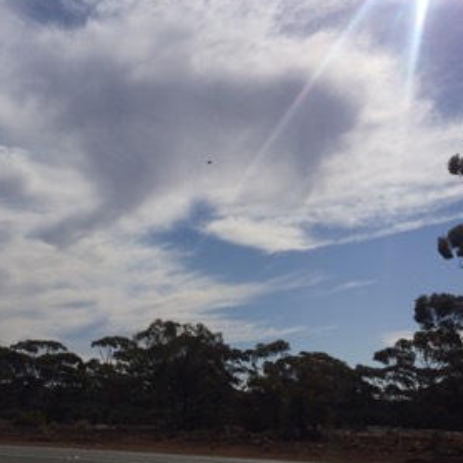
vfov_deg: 35.3
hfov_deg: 34.5
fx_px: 726
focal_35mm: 48
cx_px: 108
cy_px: 250
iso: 40
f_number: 2.2
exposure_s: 1/10309
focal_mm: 4.15
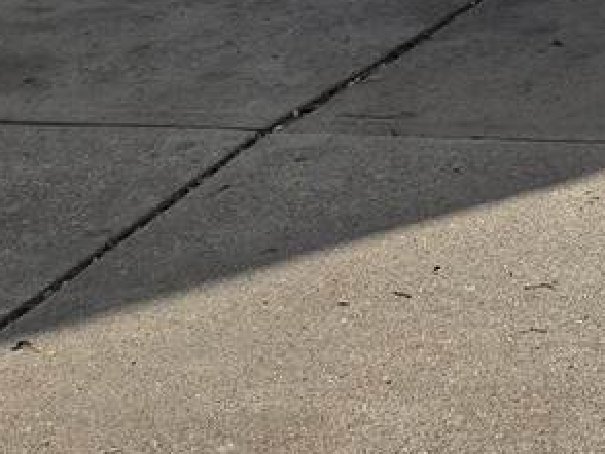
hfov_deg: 16.7
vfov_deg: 12.9
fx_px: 1749
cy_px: -458
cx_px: 1043
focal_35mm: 100
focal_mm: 5.4
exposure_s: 1/2921
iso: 25
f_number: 1.8
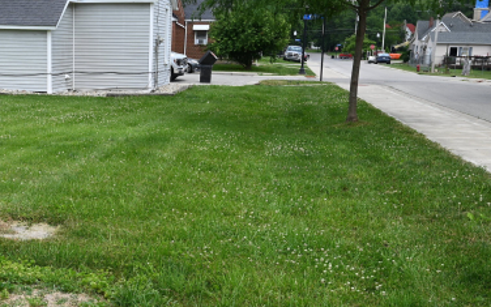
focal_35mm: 61
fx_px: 816
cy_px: 227
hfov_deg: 32.0
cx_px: 58
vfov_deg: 21.1
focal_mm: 30
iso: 100
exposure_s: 1/200
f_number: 7.1
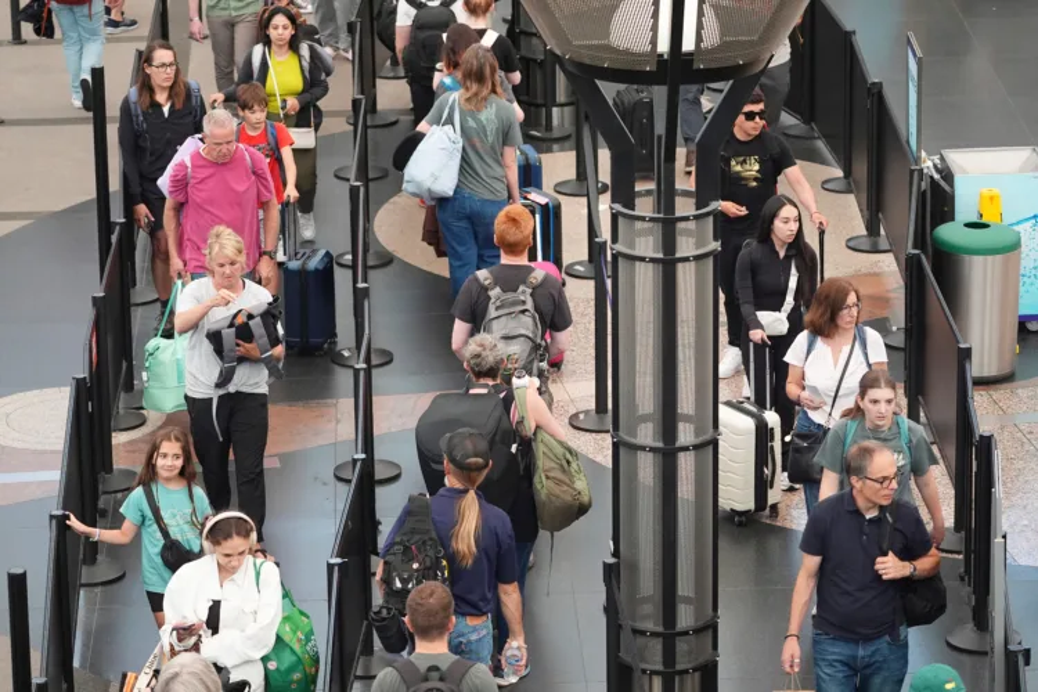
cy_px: 346
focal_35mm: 150
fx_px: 4325
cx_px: 519
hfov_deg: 13.7
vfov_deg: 9.1
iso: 2500
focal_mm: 150
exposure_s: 1/500
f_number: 5
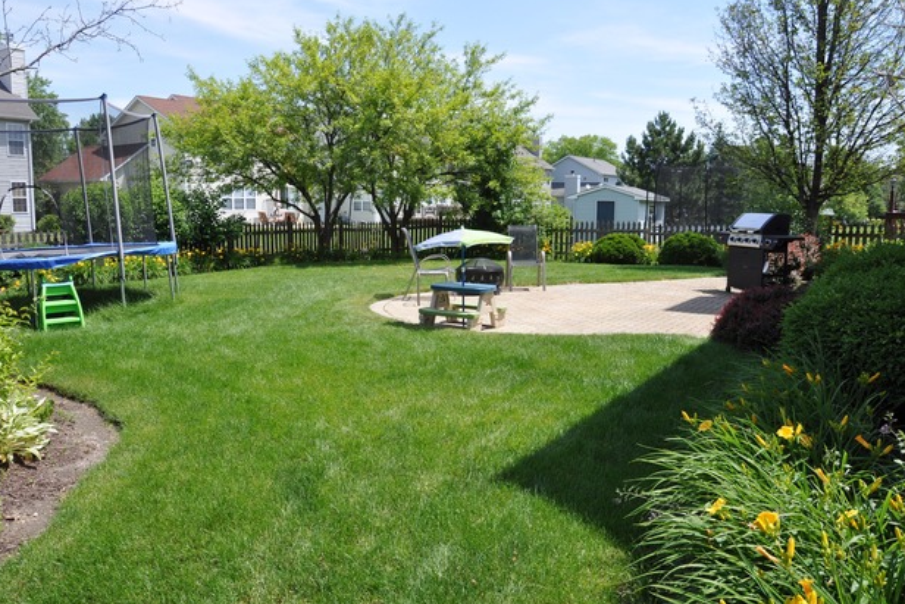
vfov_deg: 46.4
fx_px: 704
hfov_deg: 65.5
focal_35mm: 28
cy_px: 305
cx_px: 442
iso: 200
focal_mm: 18
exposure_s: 1/250
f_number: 8
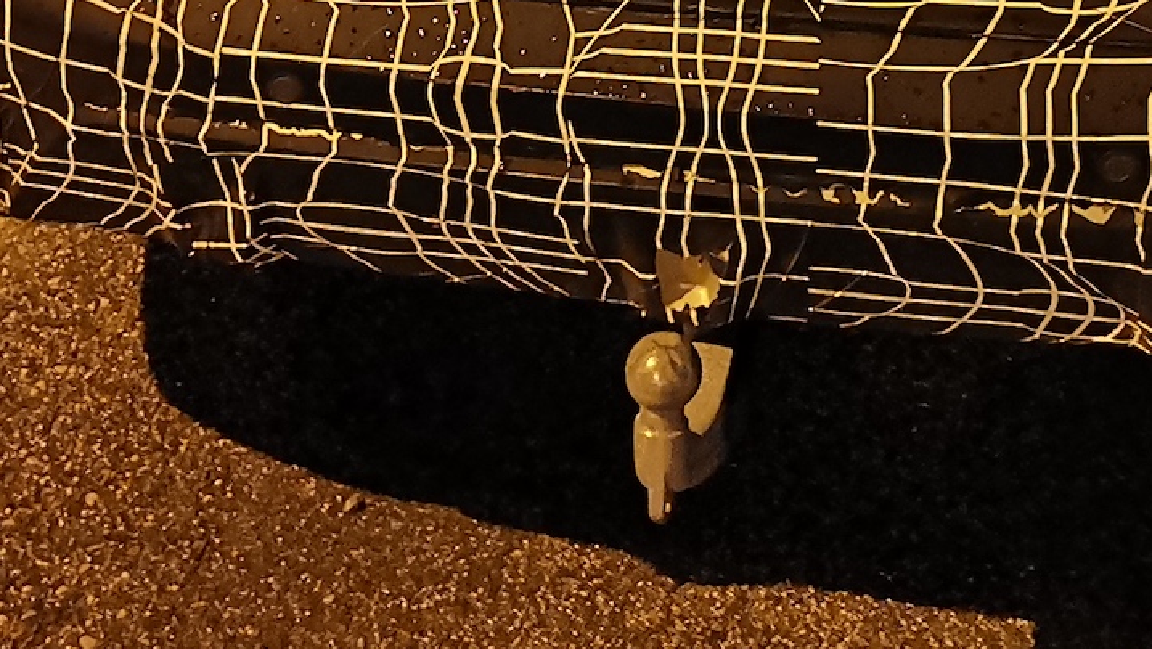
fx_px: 2506
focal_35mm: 82
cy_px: -464
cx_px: 774
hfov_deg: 25.7
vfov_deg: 13.5
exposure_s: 1/16.7
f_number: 1.8
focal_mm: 5.58
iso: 2000
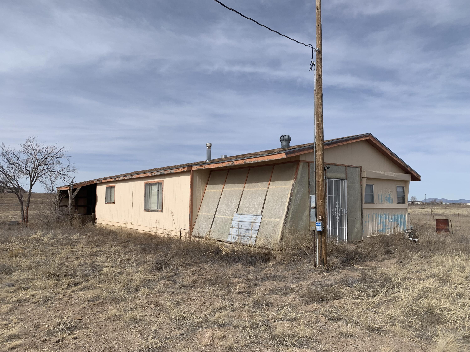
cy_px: 176
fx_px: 353
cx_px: 235
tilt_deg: +2.6
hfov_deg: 67.3
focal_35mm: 26
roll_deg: -0.8
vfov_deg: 53.1
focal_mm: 4.25
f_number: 1.8
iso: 25
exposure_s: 1/4274
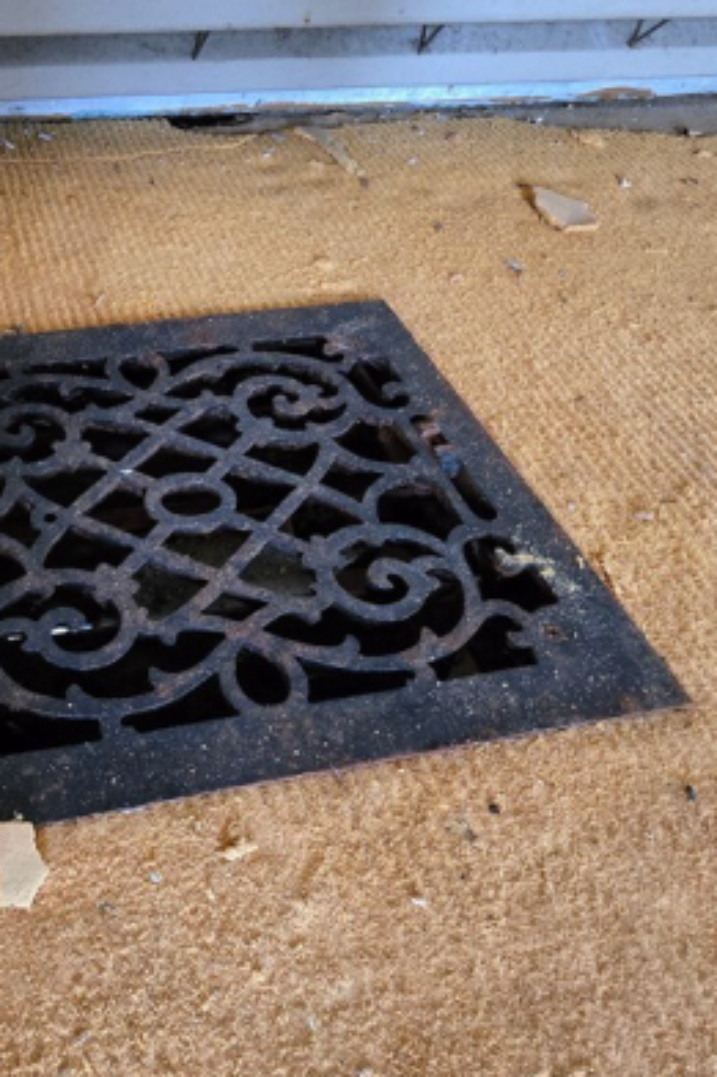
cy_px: 580
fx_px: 688
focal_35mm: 23
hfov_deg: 48.4
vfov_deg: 76.0
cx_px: 54
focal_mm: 2.2
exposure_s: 1/60
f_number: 2.2
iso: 1250
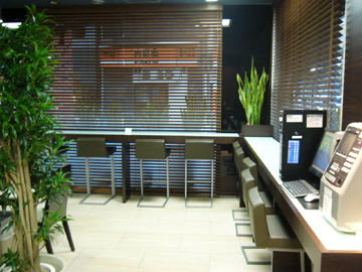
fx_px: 366
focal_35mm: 35
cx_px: 181
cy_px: 136
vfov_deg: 40.7
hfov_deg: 52.6
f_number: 2.8
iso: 200
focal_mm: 5.8
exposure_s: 1/5
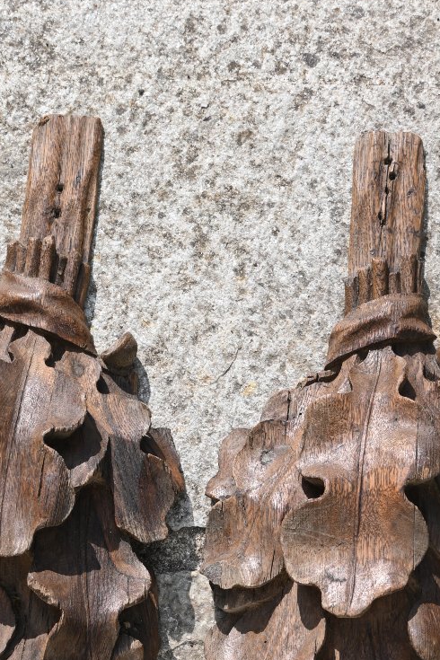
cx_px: 187
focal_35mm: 81
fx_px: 1482
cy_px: 514
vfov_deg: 24.8
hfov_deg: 16.9
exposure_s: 1/400
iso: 100
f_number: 7.1
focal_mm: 33
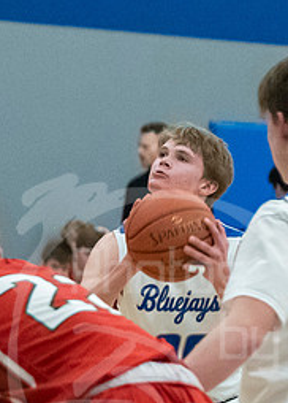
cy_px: 471
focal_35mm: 361
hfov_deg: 4.0
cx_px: 129
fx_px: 4125
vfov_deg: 5.6
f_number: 2.8
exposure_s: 1/800
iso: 3200
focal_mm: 70
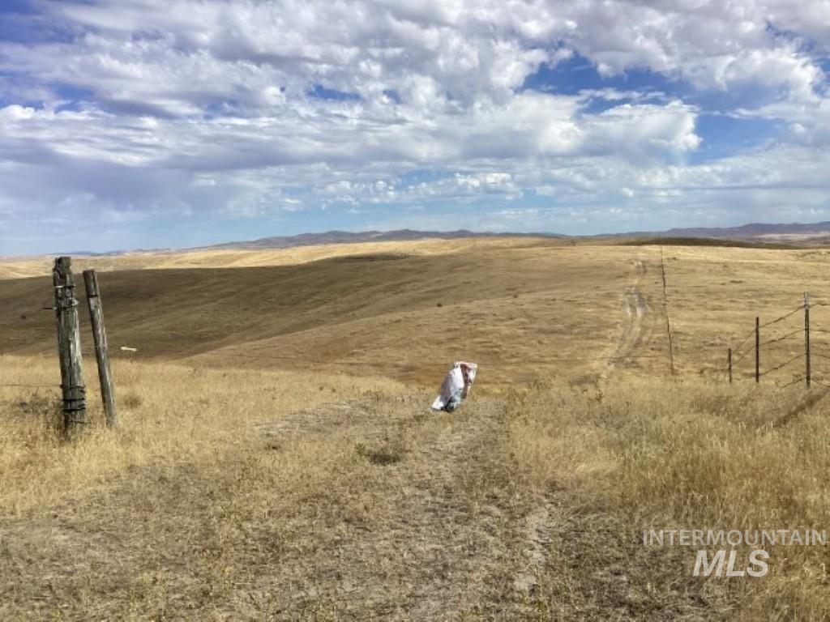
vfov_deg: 45.4
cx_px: 415
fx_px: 743
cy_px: 311
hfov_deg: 58.4
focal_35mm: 31
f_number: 2.4
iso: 25
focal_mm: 3.3
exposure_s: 1/2146
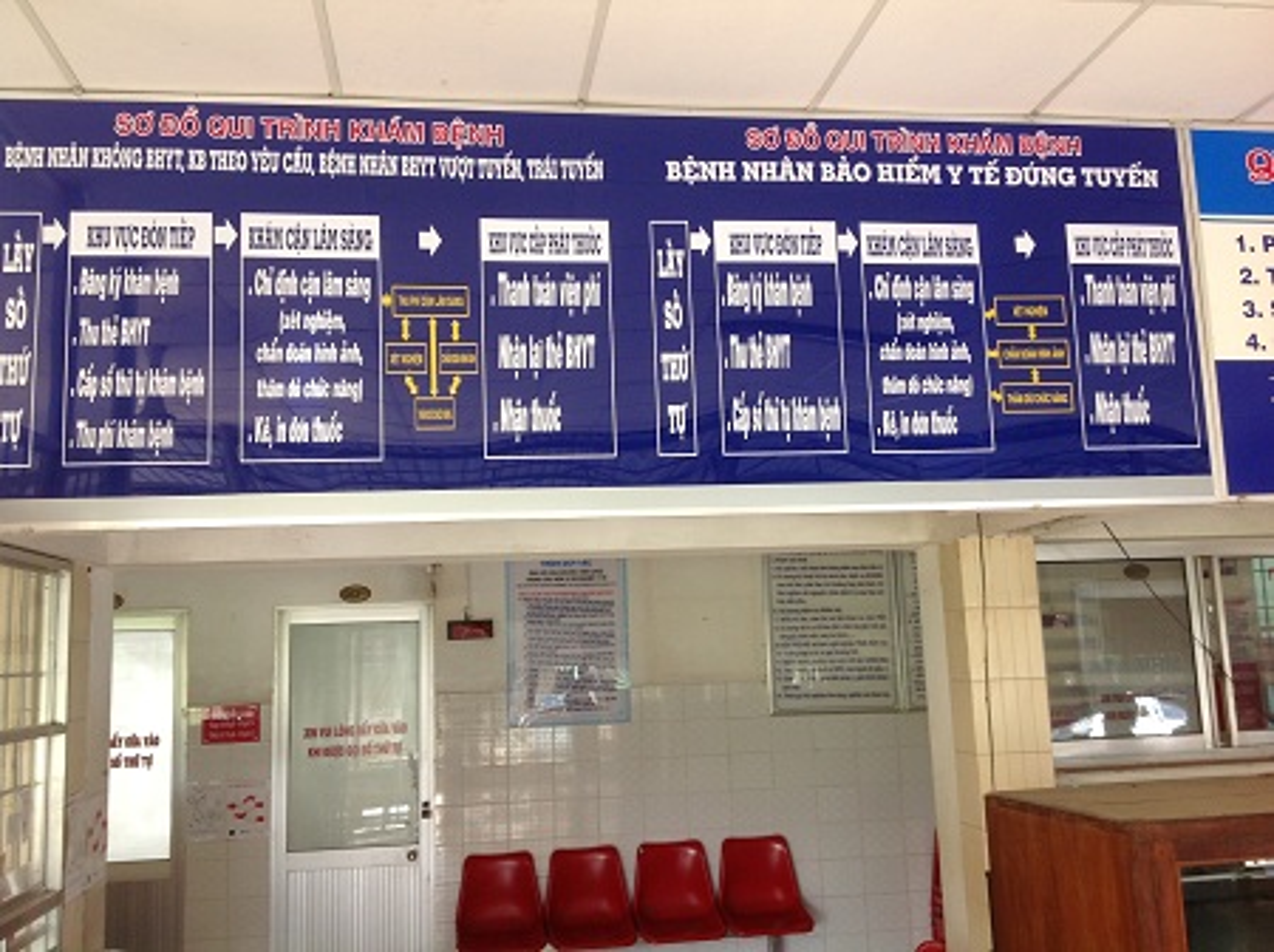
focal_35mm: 35
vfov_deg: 40.6
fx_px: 1286
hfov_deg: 52.7
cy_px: 476
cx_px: 637
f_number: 2.4
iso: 50
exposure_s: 1/20
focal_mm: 4.28
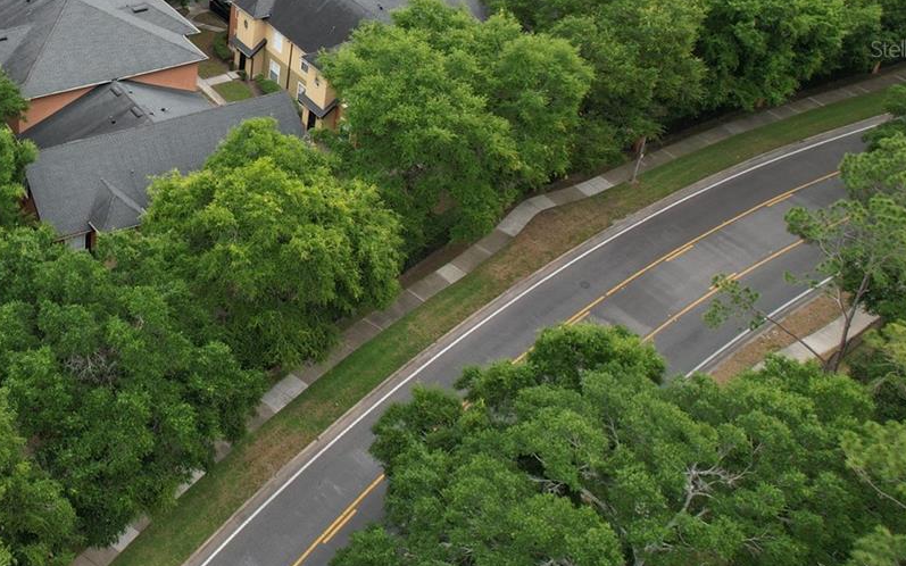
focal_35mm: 45
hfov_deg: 40.4
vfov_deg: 27.5
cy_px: 49
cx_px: 63
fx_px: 1111
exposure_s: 1/320
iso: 100
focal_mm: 8.38
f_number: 2.8
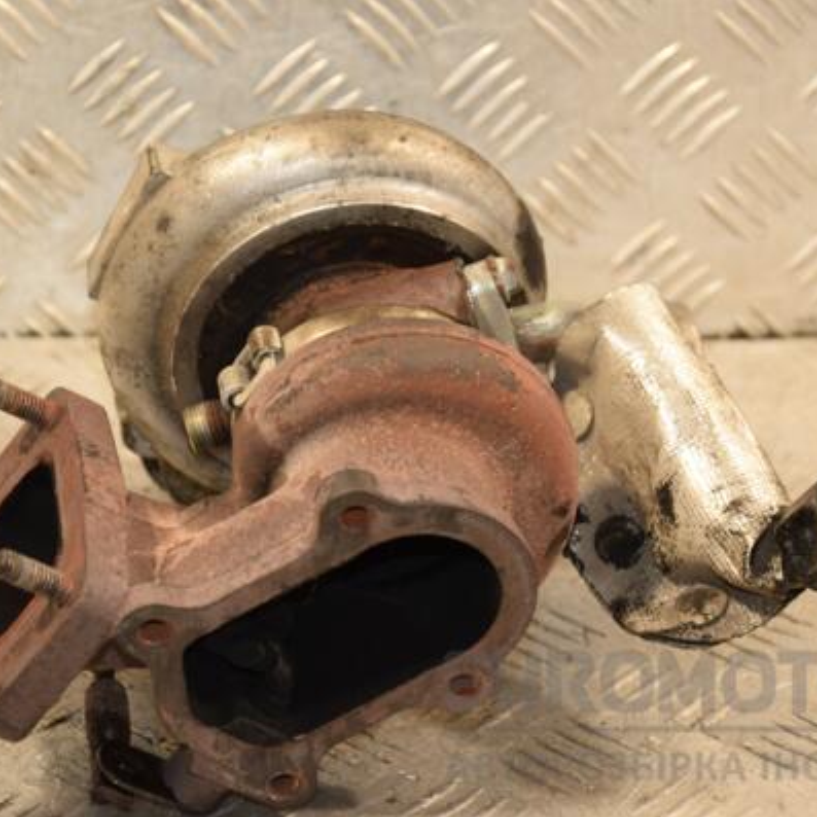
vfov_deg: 12.9
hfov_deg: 12.9
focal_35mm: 135
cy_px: 407
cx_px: 405
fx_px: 3605
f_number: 5.3
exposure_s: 1/100
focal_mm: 70
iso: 800
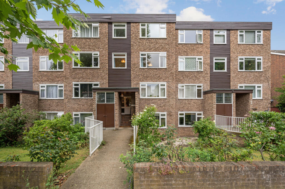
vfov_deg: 81.1
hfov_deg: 104.3
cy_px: 94
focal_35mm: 14
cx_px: 142
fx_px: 111
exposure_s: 1/80
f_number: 8
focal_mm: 14
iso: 400
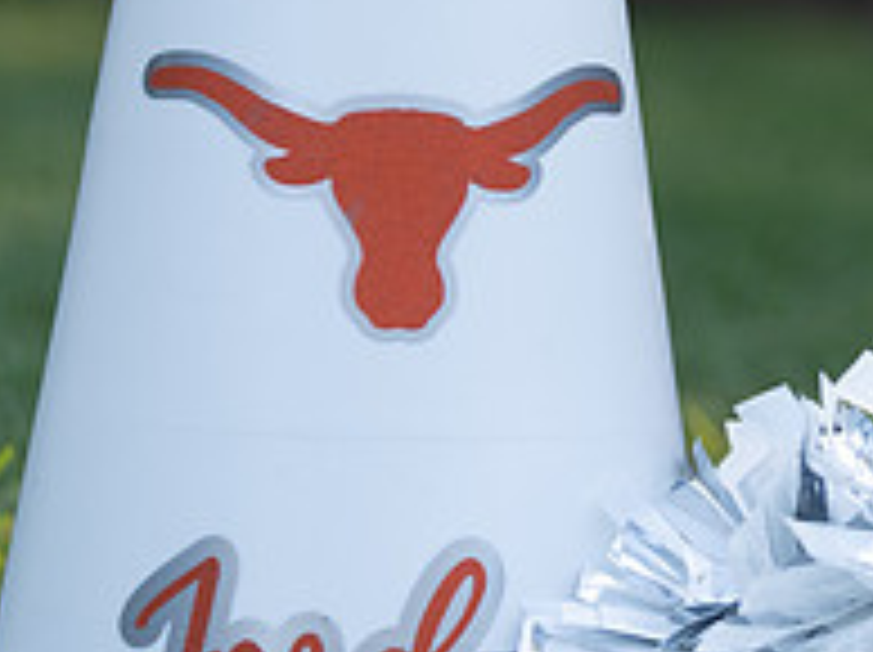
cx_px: 1428
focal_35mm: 373
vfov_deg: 4.0
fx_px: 9395
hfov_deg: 5.3
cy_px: -26
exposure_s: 1/320
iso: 200
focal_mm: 107
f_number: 2.8
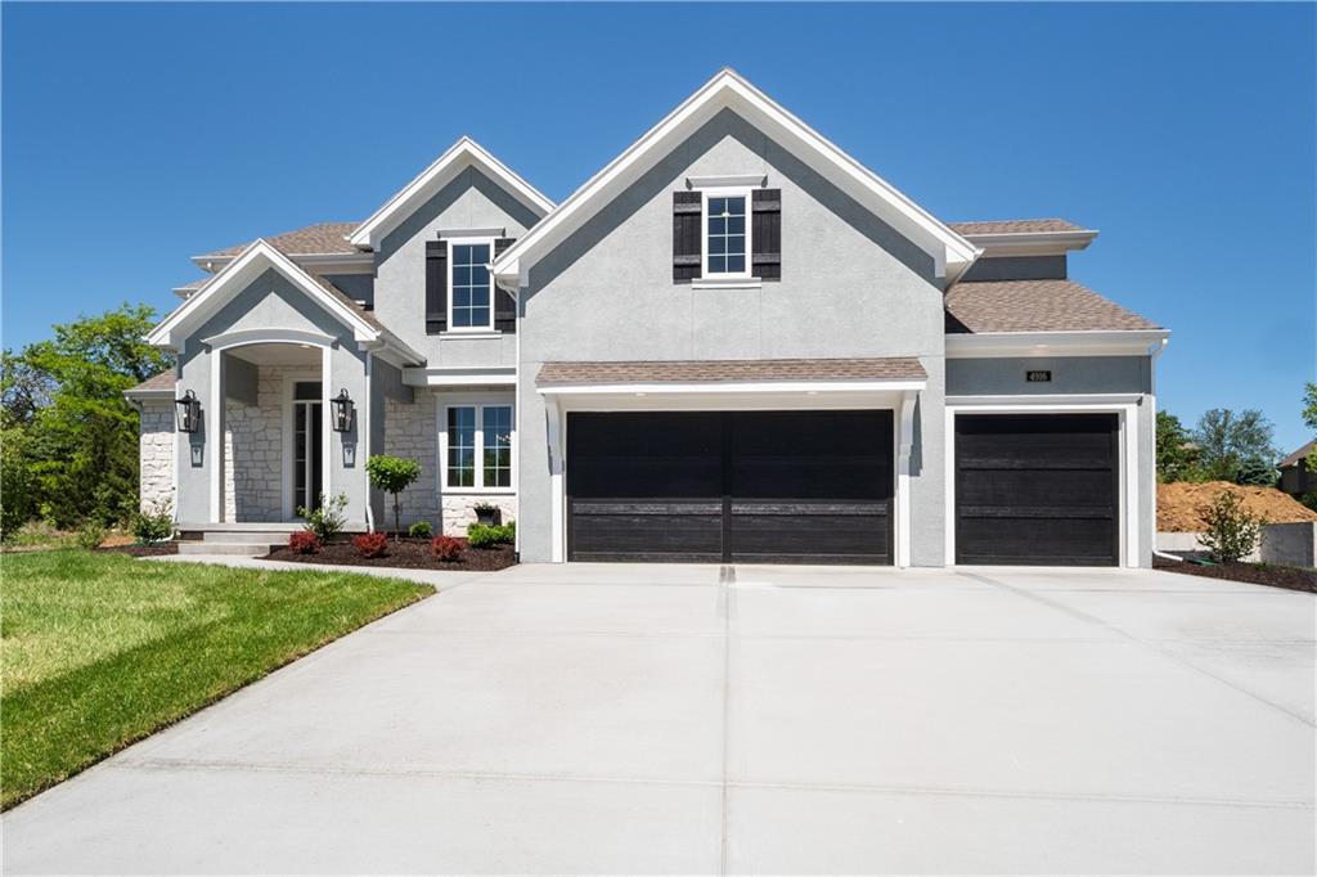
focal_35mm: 20
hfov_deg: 84.0
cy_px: 438
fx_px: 731
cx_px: 658
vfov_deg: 61.9
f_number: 8
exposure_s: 1/1000
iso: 400
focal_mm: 10
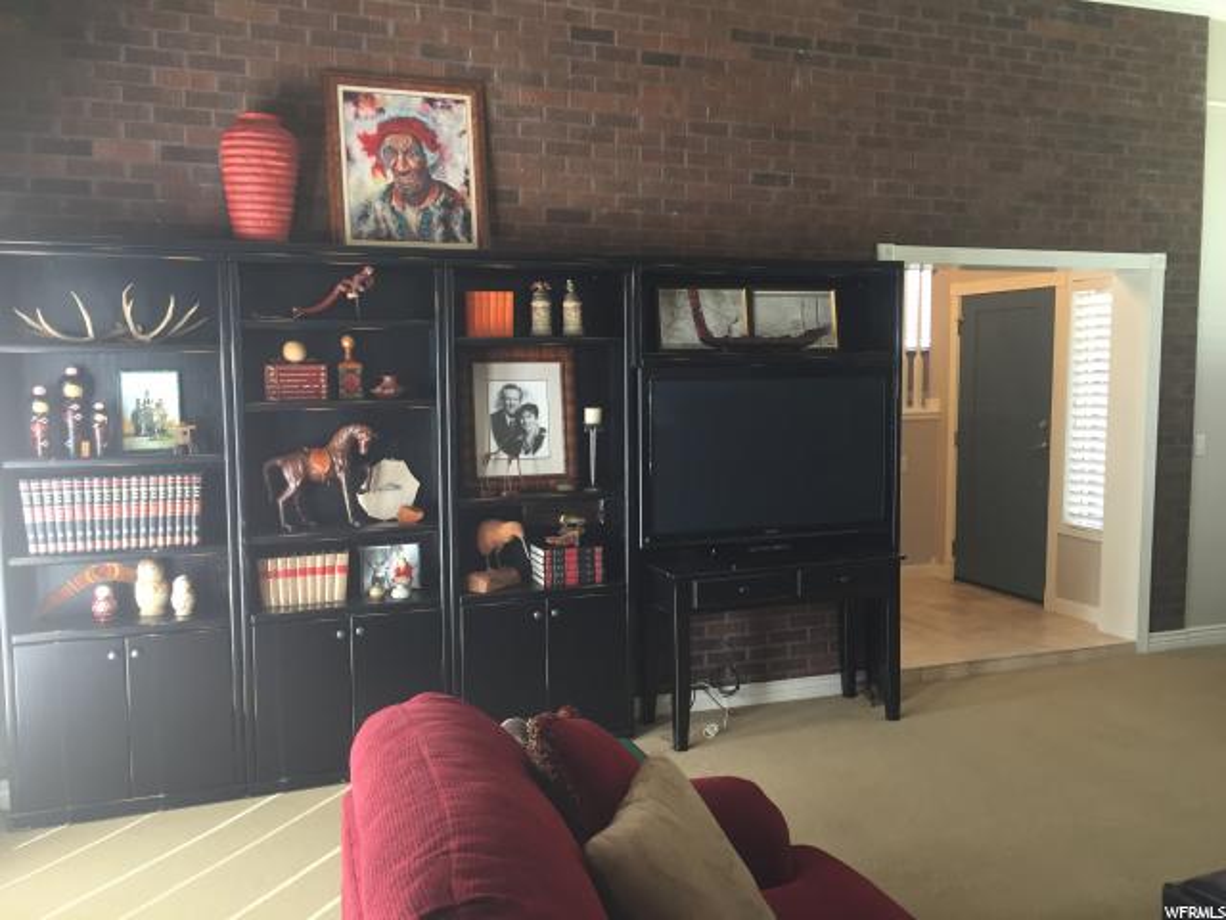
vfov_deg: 48.2
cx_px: 613
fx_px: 1027
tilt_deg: -4.5
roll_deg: +1.0
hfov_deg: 61.7
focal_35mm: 29
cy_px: 460
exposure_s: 1/30
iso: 80
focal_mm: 4.15
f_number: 2.2
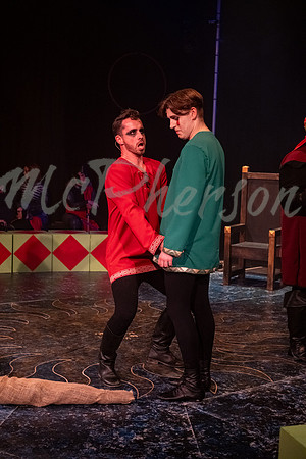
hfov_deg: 25.5
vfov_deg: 37.5
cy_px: 230
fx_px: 676
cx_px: 153
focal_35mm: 53
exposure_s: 1/125
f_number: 4
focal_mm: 35
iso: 2500
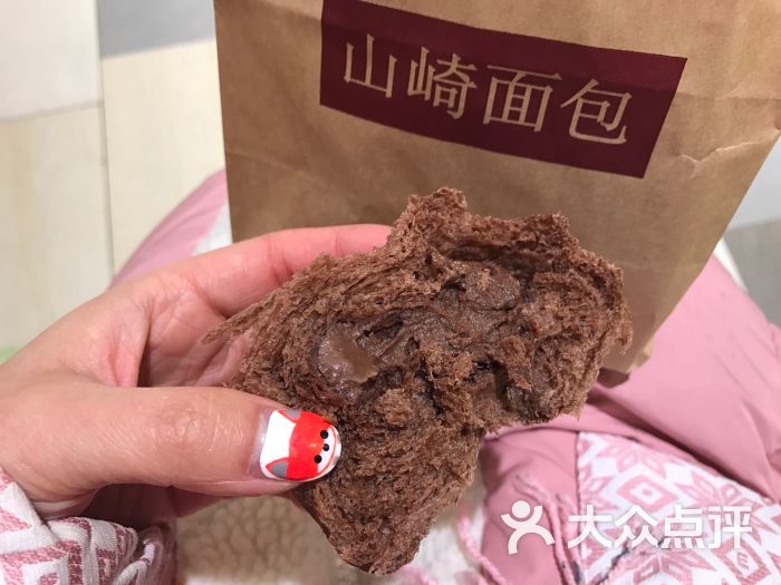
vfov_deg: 49.7
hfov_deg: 63.4
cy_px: 292
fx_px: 632
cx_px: 390
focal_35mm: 28
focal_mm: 3.99
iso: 40
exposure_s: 1/20
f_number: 1.8
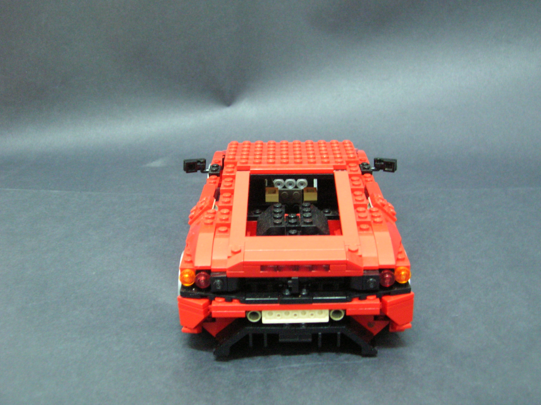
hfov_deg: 44.8
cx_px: 270
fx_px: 656
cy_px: 202
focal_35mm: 42
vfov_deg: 34.3
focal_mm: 7
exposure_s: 1/1.2
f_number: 3.1
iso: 200
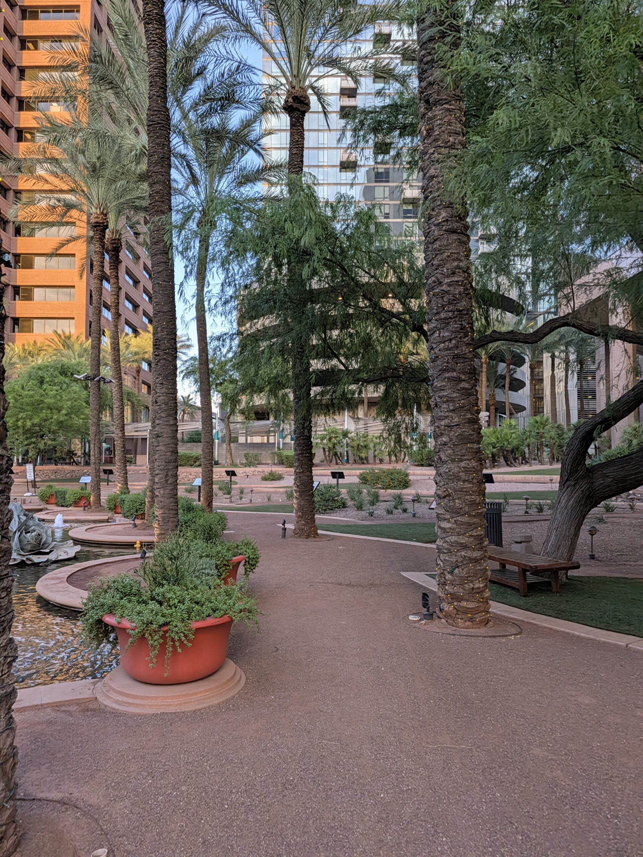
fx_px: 570
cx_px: 322
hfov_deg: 58.9
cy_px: 428
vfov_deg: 73.9
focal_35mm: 23
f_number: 1.7
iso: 46
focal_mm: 5.28
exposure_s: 1/180
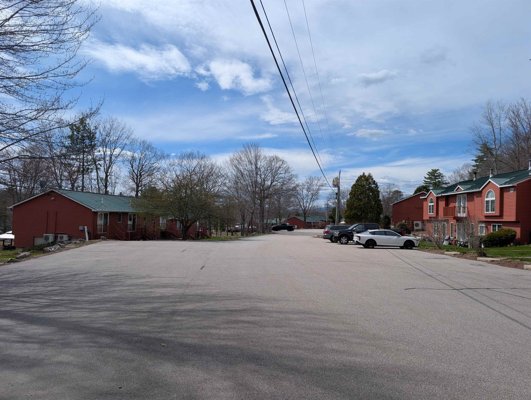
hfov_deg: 71.5
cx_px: 266
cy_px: 200
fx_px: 369
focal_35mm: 24
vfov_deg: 56.9
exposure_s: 1/2008
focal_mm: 6.9
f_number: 1.68
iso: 21
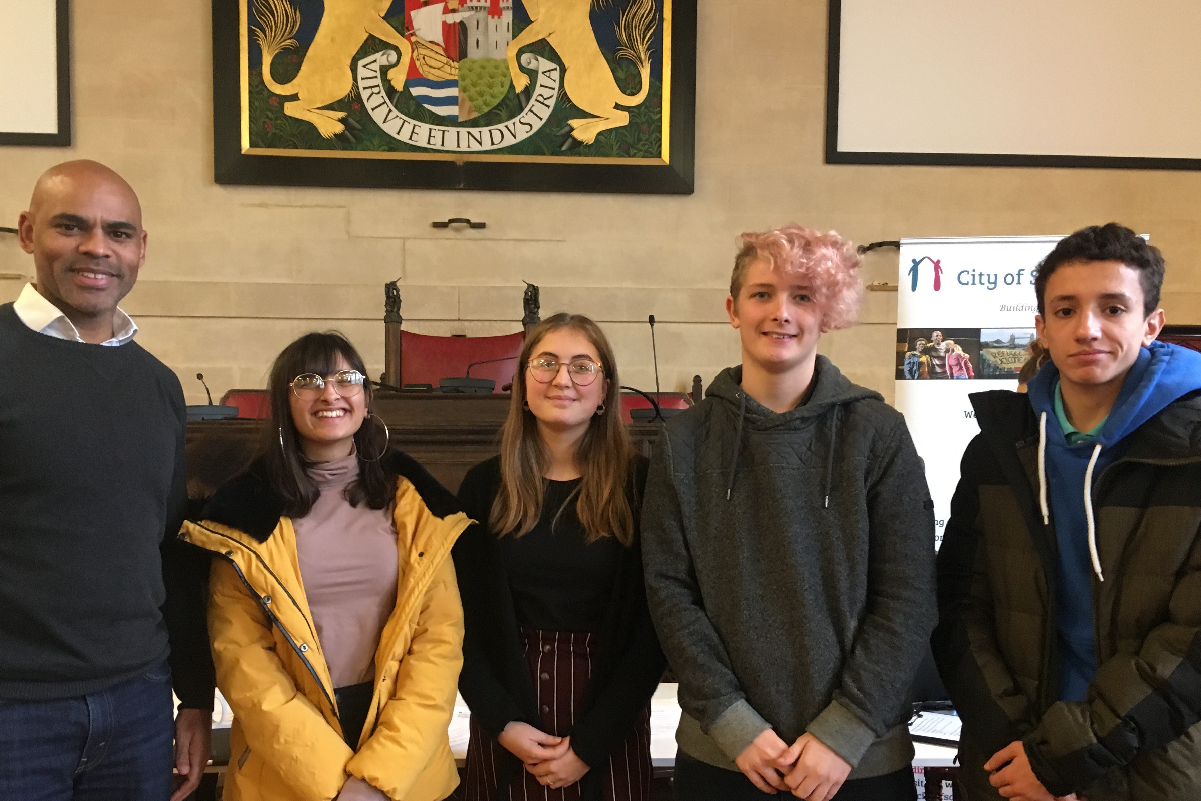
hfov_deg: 55.7
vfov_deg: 38.7
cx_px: 540
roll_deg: +0.4
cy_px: 481
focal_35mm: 34
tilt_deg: -3.0
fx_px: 1134
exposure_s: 1/20
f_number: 2.2
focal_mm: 4.15
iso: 200
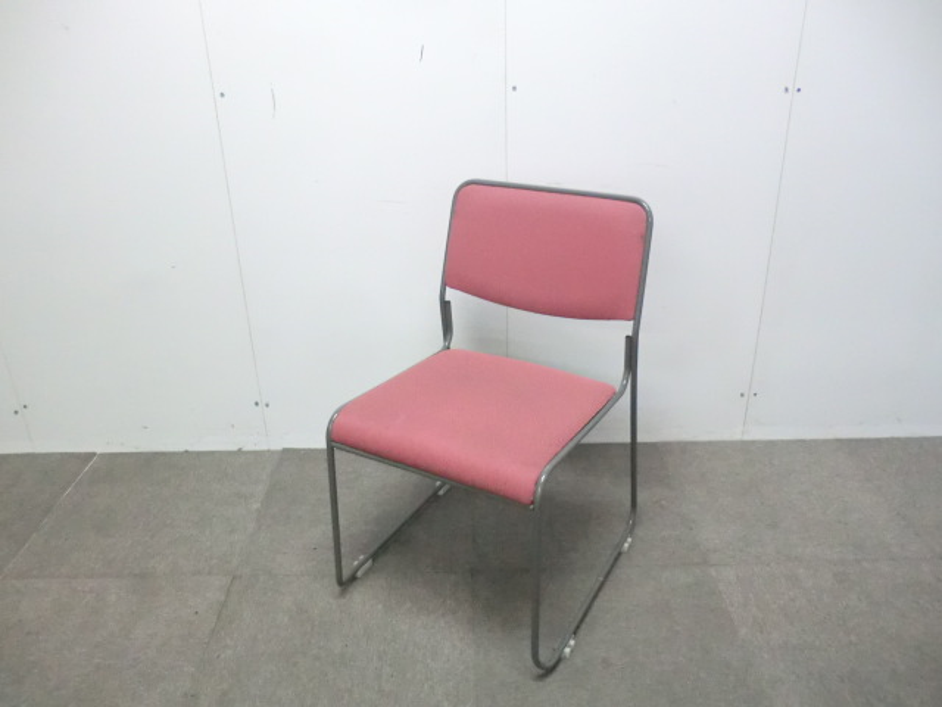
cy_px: 354
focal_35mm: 27
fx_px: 735
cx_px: 471
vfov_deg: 51.4
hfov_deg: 65.3
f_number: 3.2
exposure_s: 1/60
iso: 800
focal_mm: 4.9
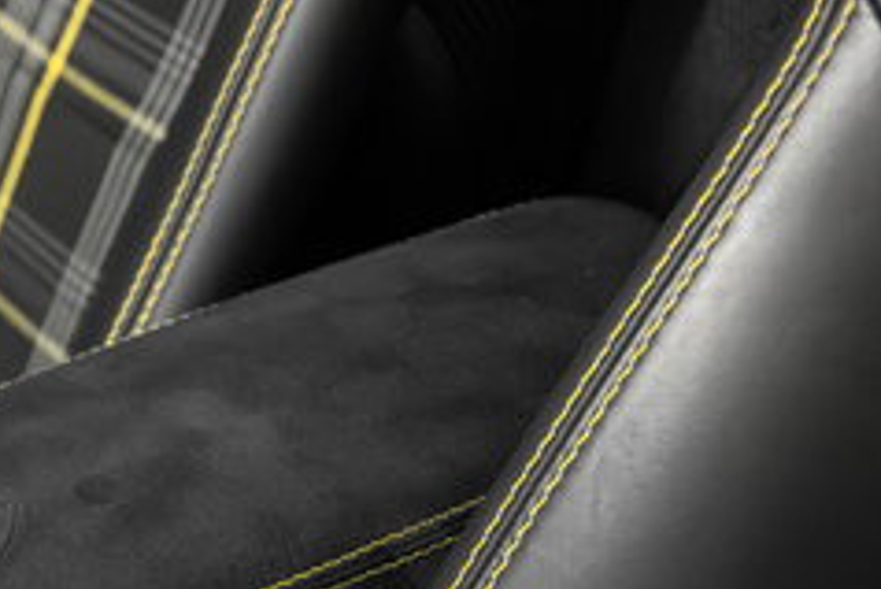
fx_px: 2767
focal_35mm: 113
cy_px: 622
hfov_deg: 17.7
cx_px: 11
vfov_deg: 12.0
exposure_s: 1/60
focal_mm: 35
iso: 12800
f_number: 4
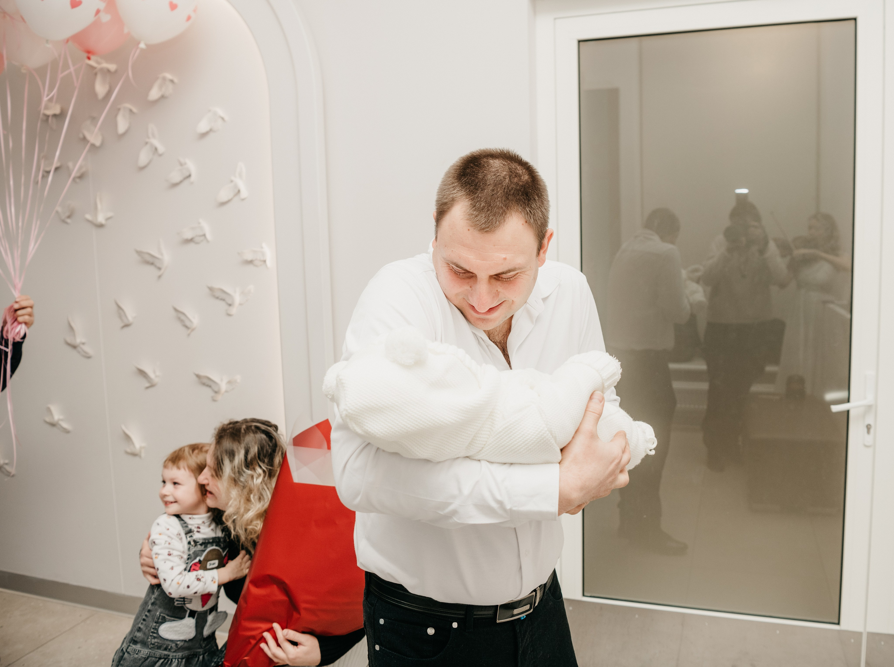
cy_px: 317
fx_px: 720
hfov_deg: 63.5
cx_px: 502
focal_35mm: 28
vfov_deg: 49.7
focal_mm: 24
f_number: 4
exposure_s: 1/160
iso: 320
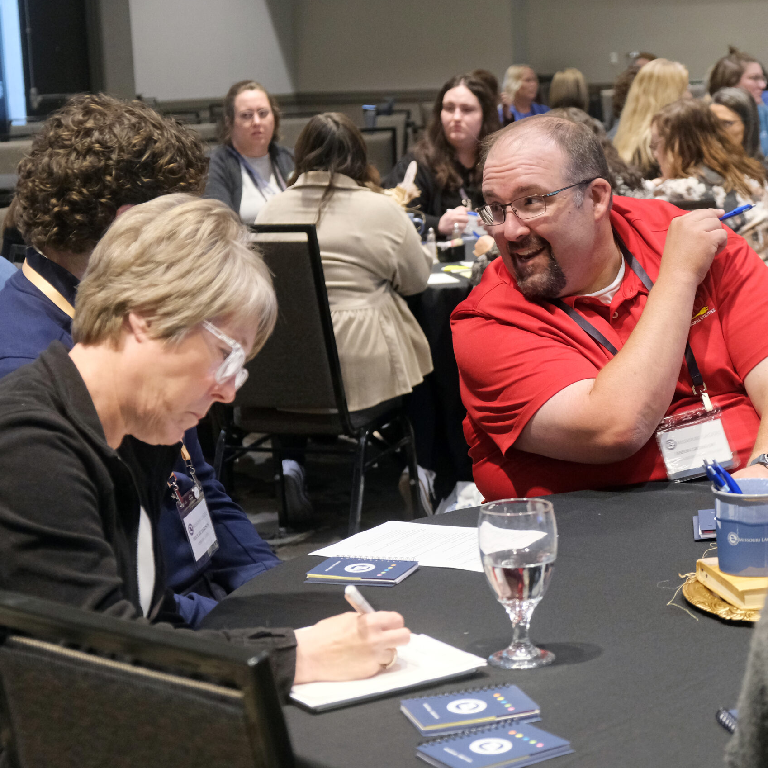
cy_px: 384
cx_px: 467
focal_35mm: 82
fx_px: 2058
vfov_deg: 21.1
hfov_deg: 21.1
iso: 2500
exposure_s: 1/60
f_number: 4
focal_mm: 42.5
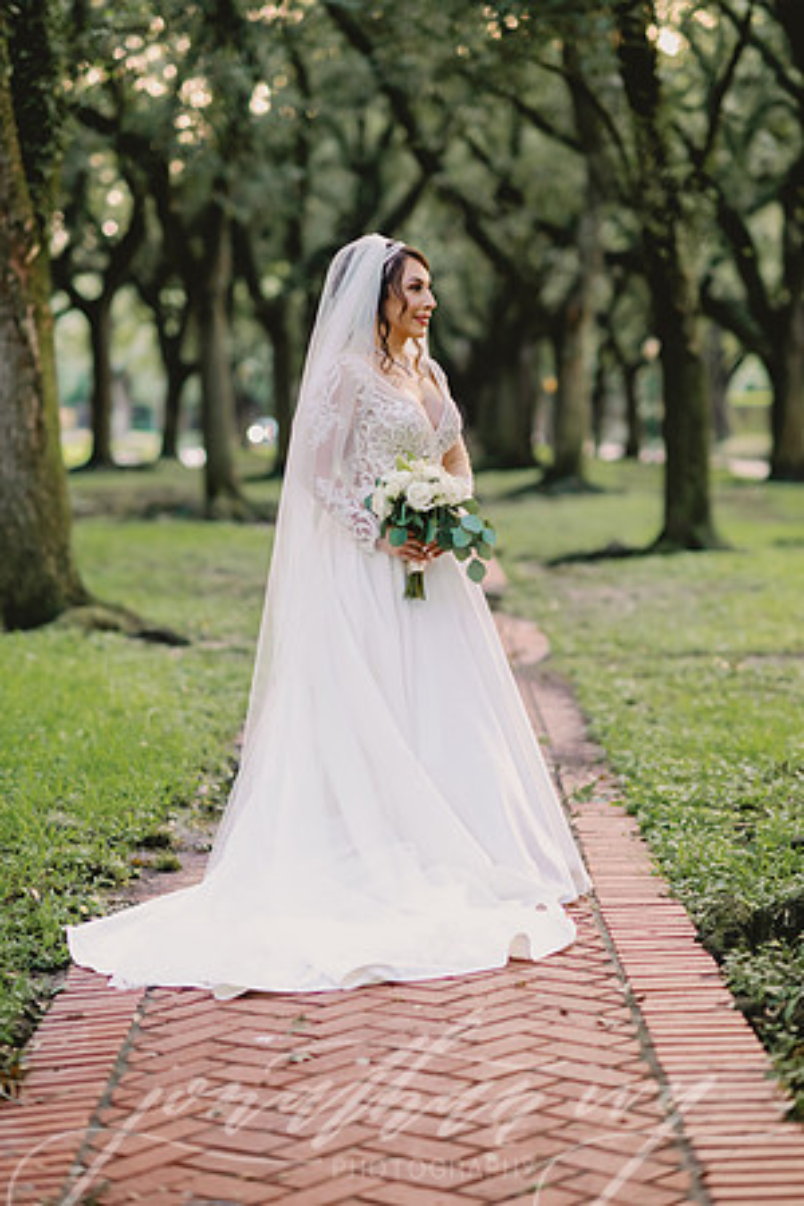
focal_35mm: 85
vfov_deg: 23.9
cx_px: 402
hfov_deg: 16.1
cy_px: 603
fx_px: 2847
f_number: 2
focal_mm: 85
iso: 1250
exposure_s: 1/250
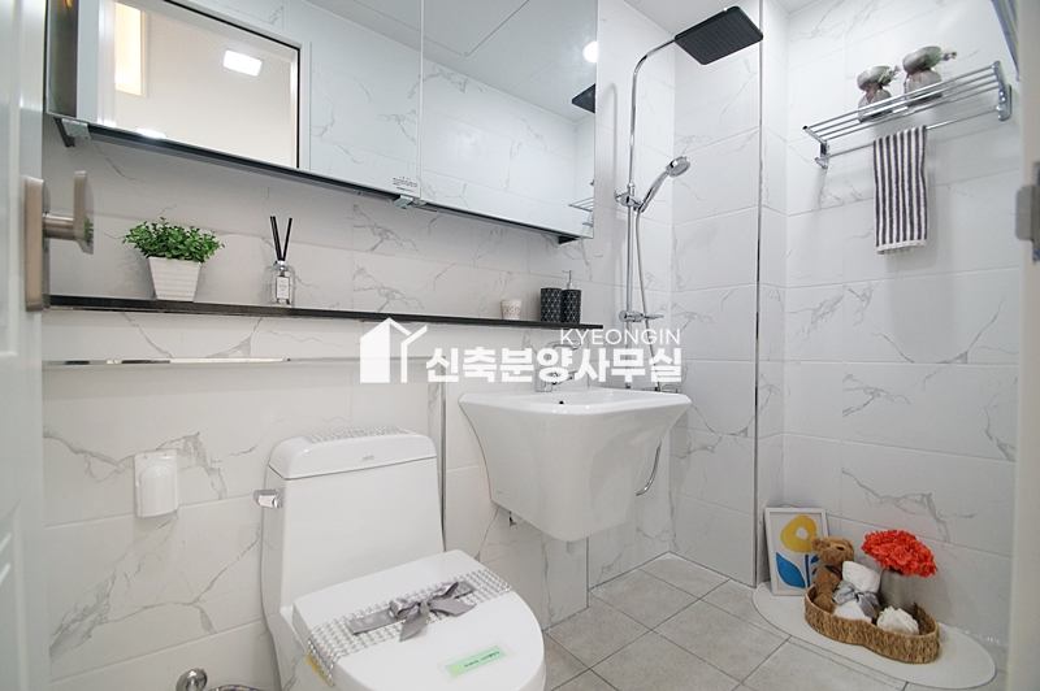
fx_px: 433
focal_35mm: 15
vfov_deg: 77.2
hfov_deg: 100.4
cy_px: 346
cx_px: 520
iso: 800
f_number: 4
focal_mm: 10
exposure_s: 1/100
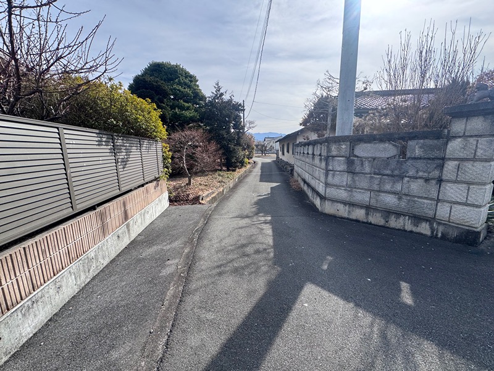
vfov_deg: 85.7
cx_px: 247
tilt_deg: -10.3
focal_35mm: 14
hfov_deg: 102.1
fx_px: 200
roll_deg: +2.1
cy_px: 186
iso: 50
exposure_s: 1/956
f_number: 2.2
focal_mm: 2.22
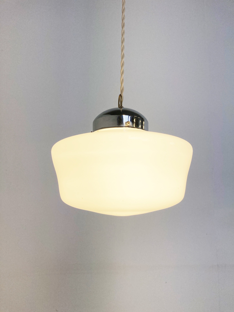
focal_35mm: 28
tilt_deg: +12.2
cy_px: 156
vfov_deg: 63.4
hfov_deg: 49.7
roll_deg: -2.9
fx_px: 252
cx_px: 117
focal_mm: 3.99
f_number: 1.8
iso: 20
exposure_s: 1/347
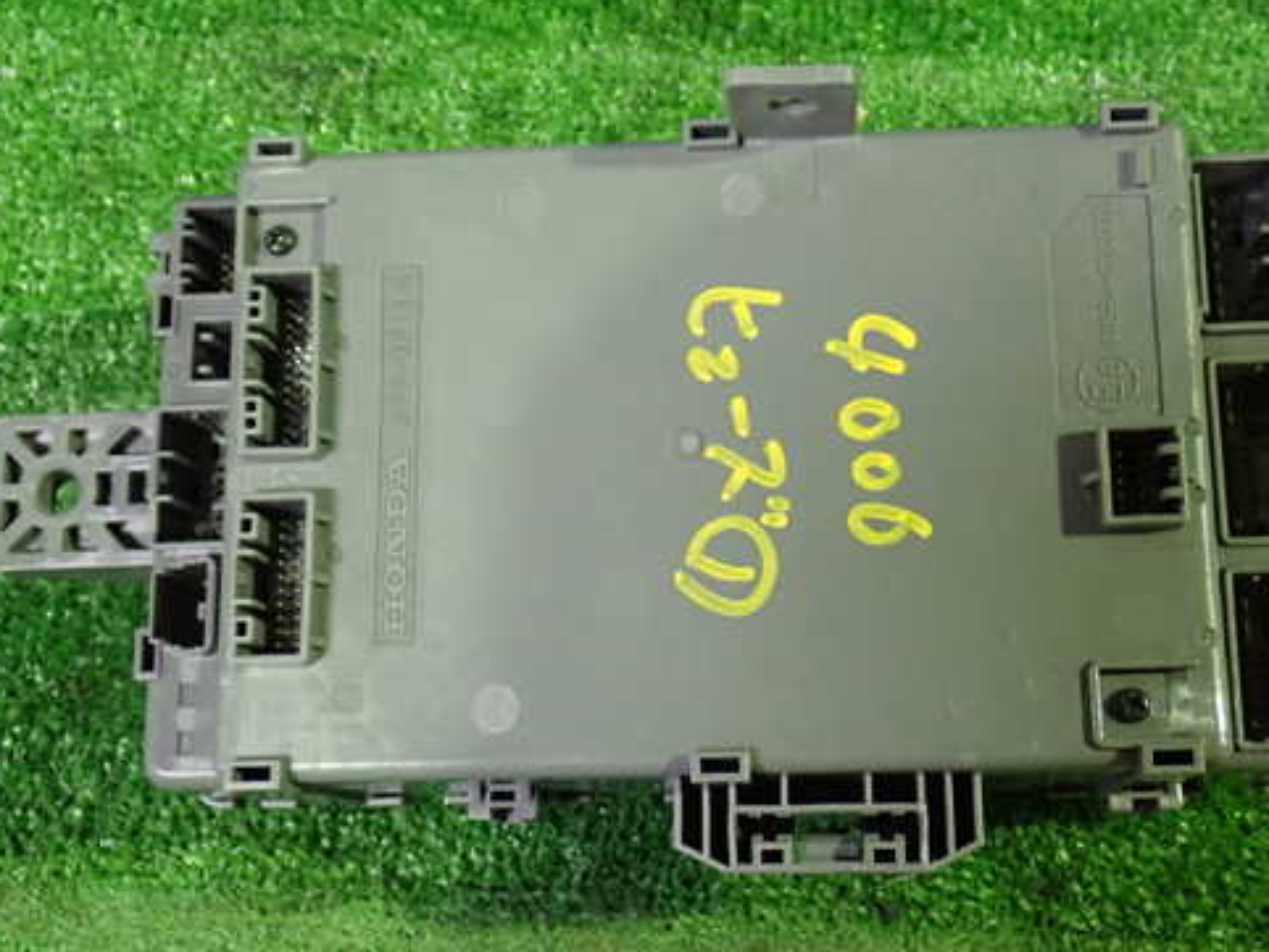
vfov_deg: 28.6
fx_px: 1871
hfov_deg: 37.5
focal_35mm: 51
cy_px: 471
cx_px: 669
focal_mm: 7.31
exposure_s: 1/40
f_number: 2.8
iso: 800
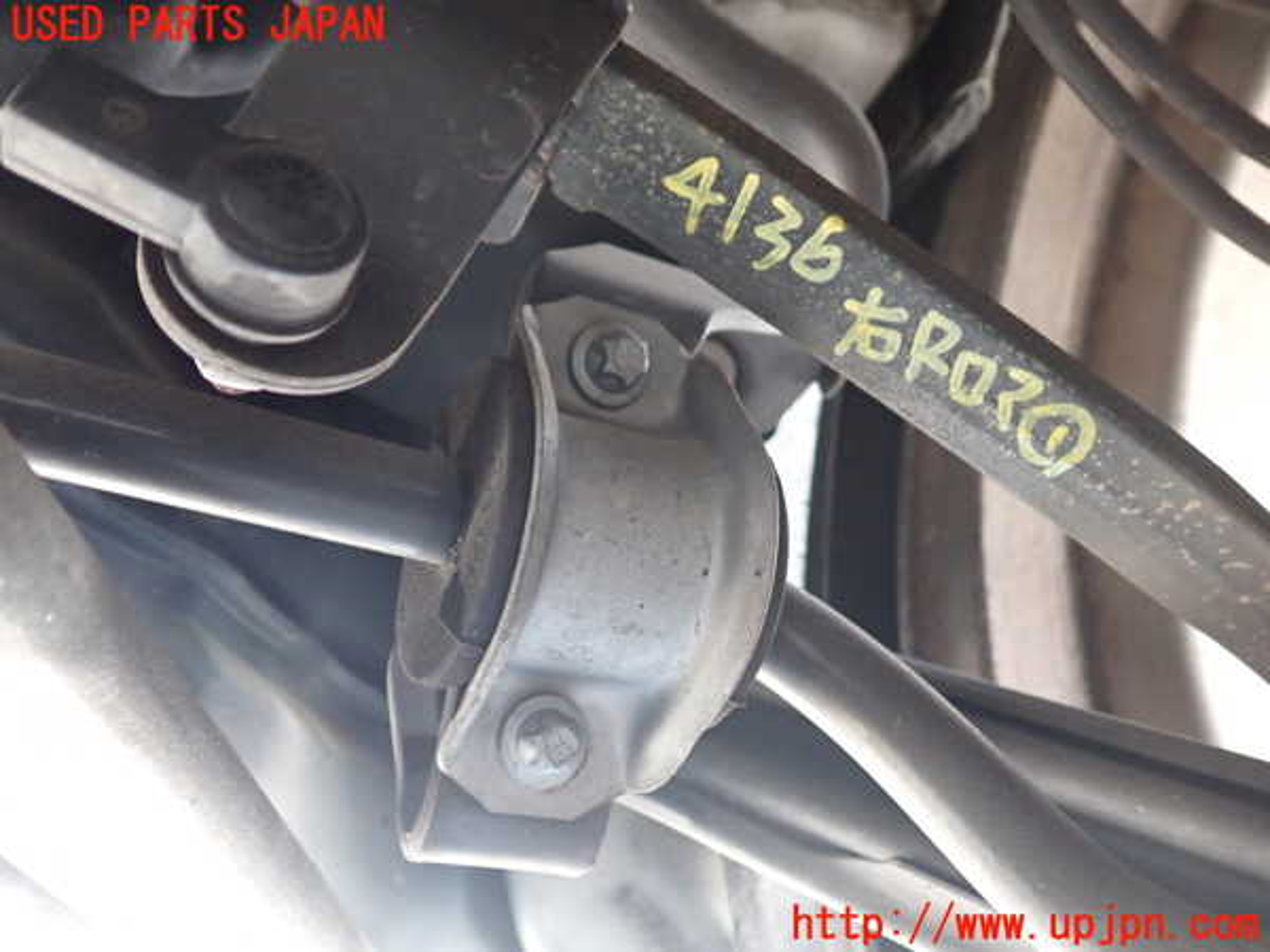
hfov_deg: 60.0
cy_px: 476
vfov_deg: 46.8
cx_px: 635
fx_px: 1101
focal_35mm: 30
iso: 640
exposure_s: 1/30
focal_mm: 5.4
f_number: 2.3
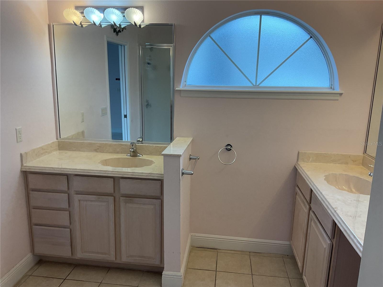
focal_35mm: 29
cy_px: 144
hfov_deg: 61.7
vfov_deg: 48.2
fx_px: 321
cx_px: 192
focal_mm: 3
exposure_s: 1/120
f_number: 1.8
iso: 32
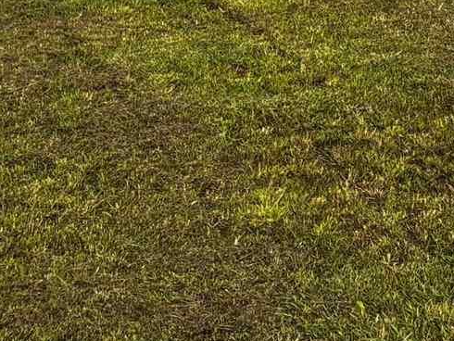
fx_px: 2139
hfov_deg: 11.1
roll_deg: +1.0
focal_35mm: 163
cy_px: -640
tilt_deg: +3.6
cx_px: 873
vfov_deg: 8.0
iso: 50
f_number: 1.6
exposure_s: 1/2571
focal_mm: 5.96
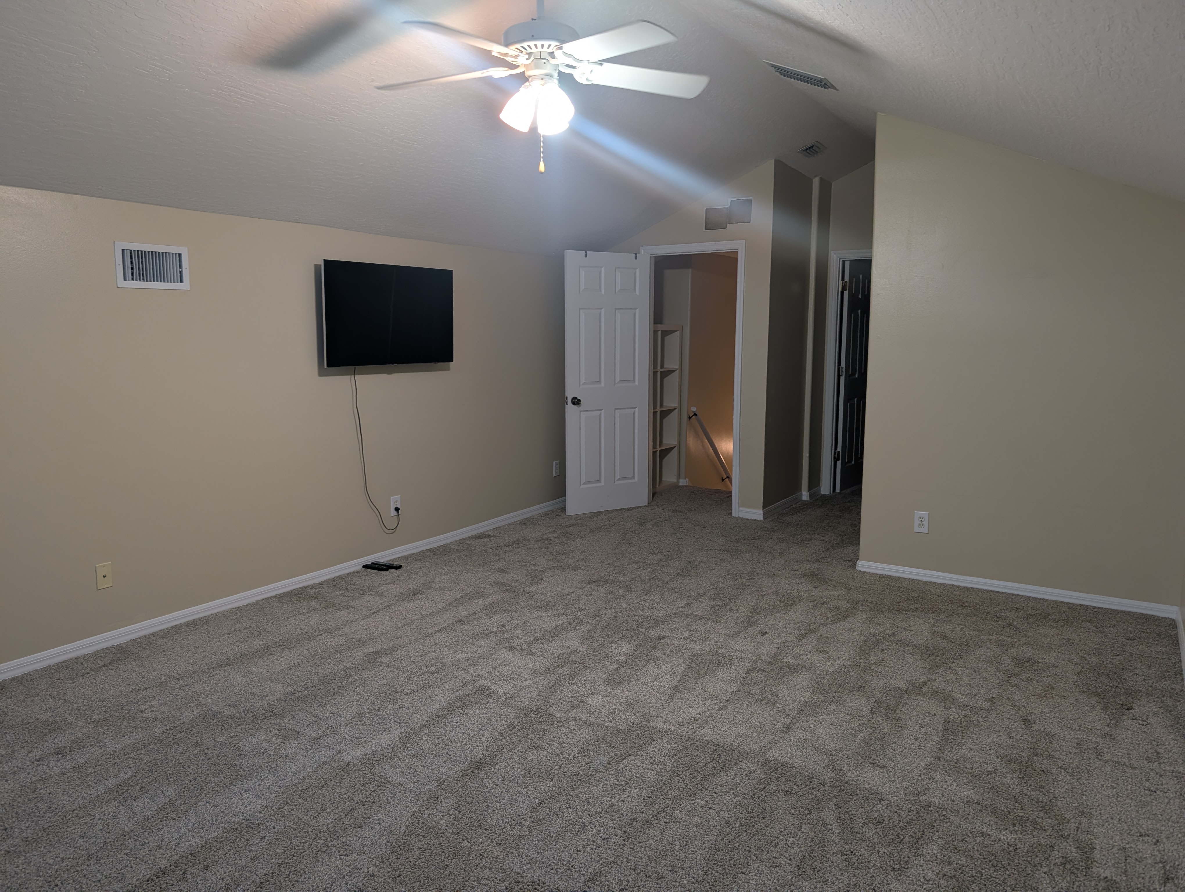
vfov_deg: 56.9
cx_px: 592
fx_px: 823
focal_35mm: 24
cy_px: 446
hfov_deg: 71.5
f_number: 1.68
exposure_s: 1/30
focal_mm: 6.9
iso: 78
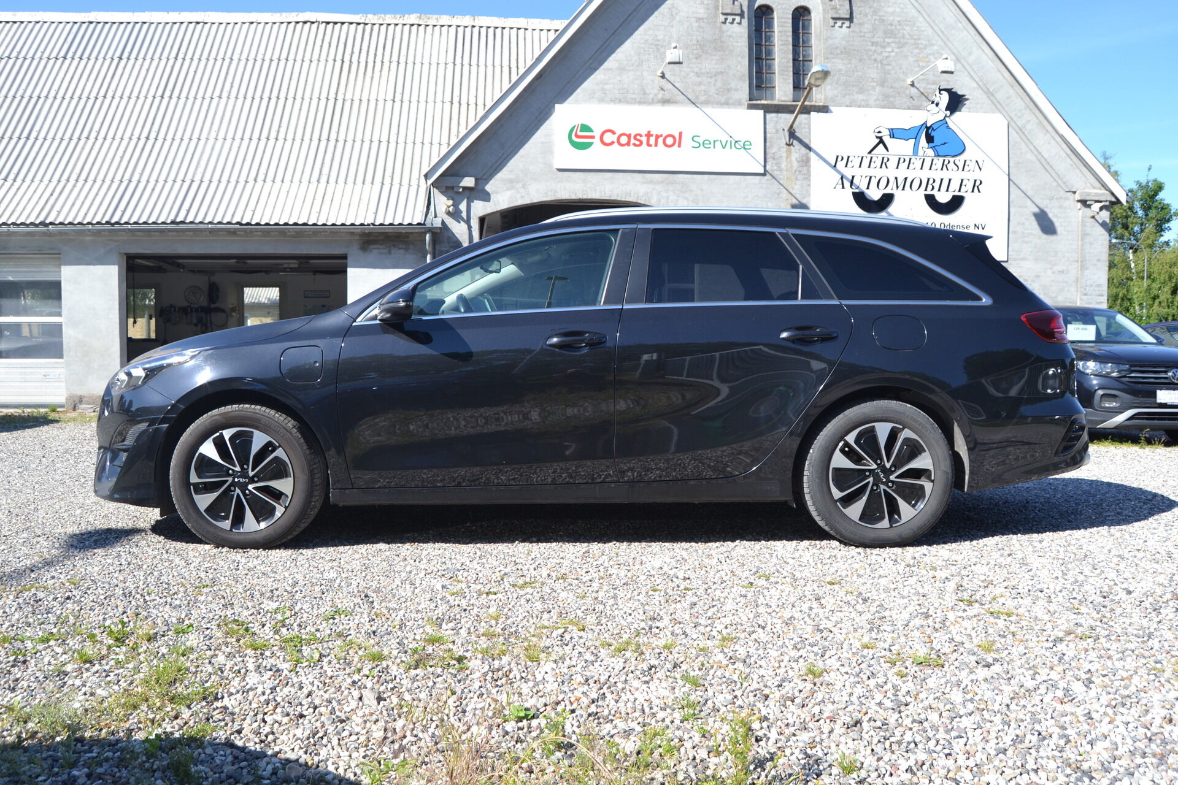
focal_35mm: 27
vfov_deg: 47.9
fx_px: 883
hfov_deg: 67.4
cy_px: 392
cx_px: 589
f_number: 7.1
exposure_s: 1/200
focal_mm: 18
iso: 100
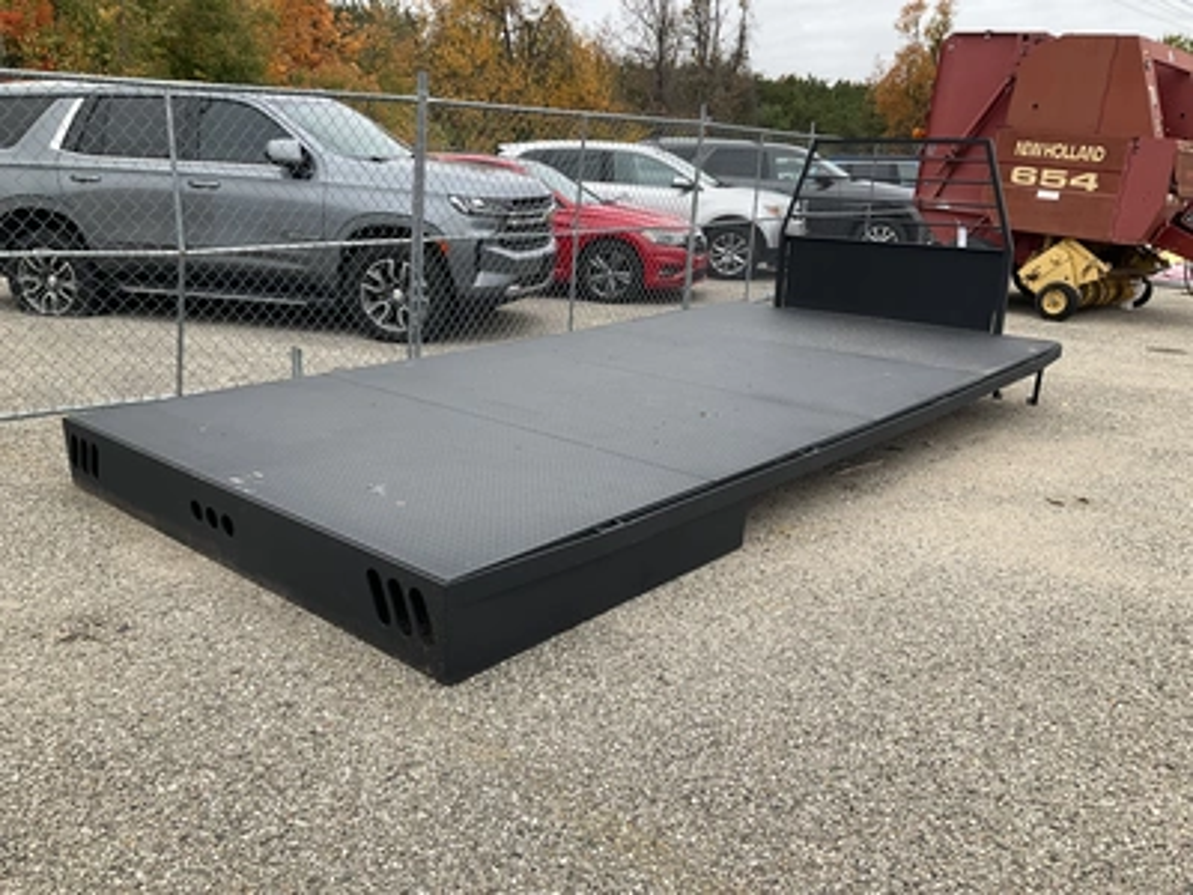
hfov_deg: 61.7
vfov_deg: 48.2
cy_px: 448
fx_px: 999
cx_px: 596
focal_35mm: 29
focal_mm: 3
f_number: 1.8
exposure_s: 1/279
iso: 25
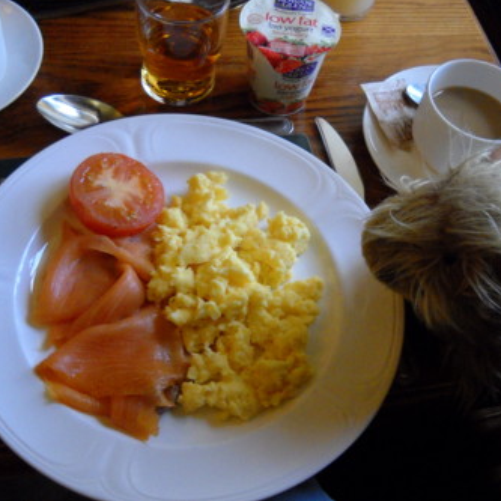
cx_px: 260
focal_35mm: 49
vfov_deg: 34.7
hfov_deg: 34.7
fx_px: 802
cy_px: 248
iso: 590
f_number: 3.1
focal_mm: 6.72
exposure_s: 1/45
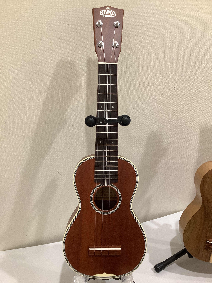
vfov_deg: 58.4
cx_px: 106
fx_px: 253
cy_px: 142
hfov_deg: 45.4
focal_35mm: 31
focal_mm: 3.3
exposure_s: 1/50
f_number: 2.4
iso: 250
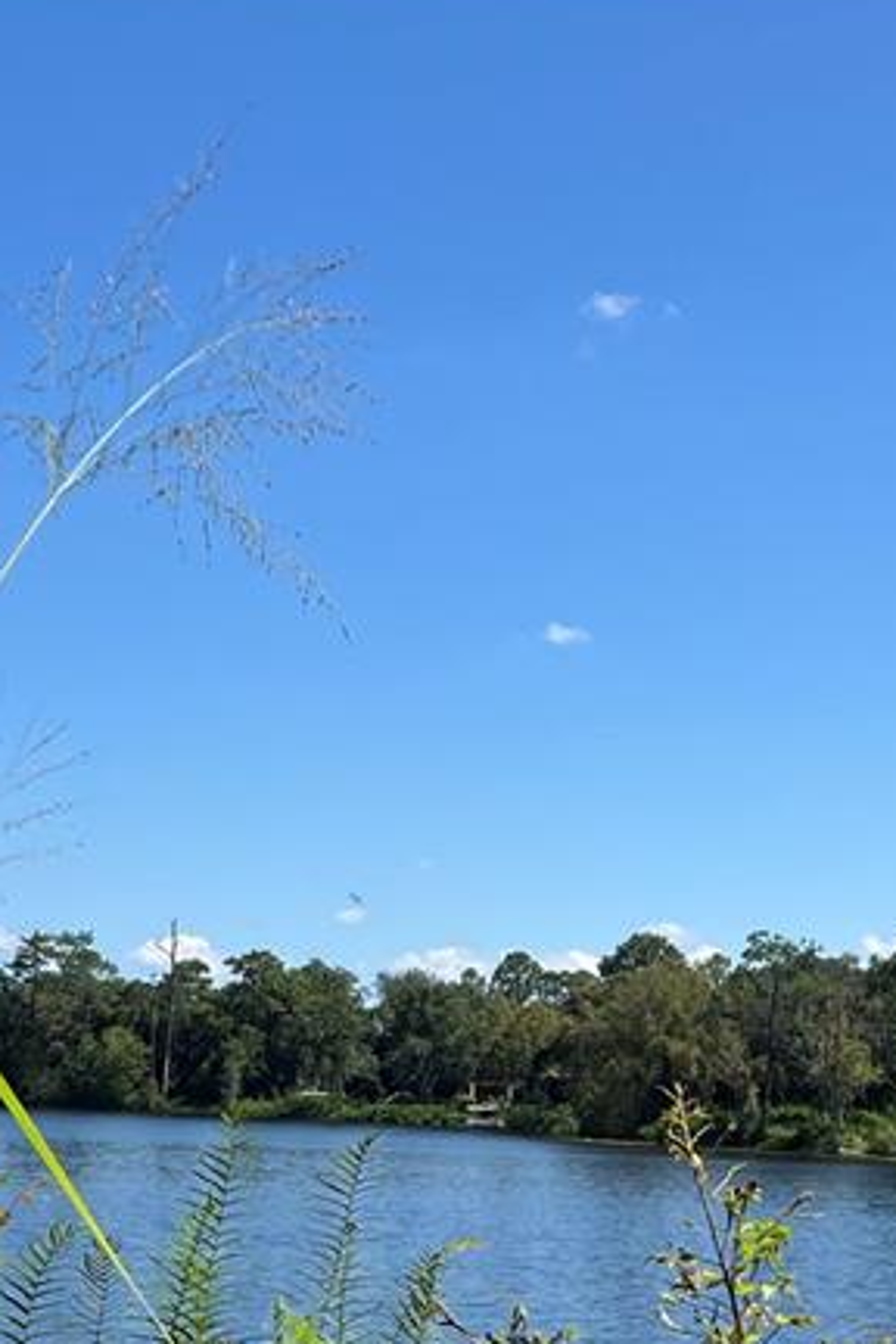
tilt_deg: -0.8
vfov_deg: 28.3
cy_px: 1167
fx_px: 2576
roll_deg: -2.3
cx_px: 395
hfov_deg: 19.7
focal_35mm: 69
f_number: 1.8
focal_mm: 3.99
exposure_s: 1/2114
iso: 32
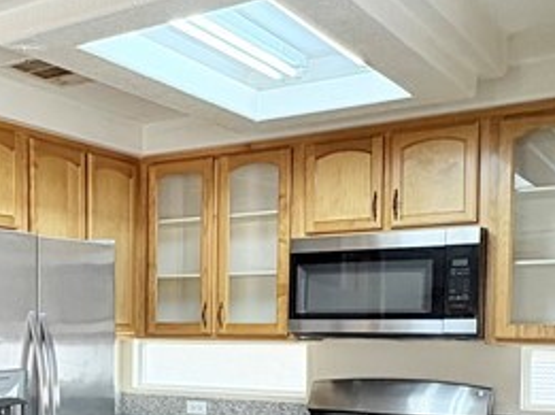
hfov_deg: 32.5
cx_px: 13
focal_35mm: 55
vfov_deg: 25.7
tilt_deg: -2.1
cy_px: 366
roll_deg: +0.2
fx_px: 881
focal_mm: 2.22
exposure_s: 1/132
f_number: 2.2
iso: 125
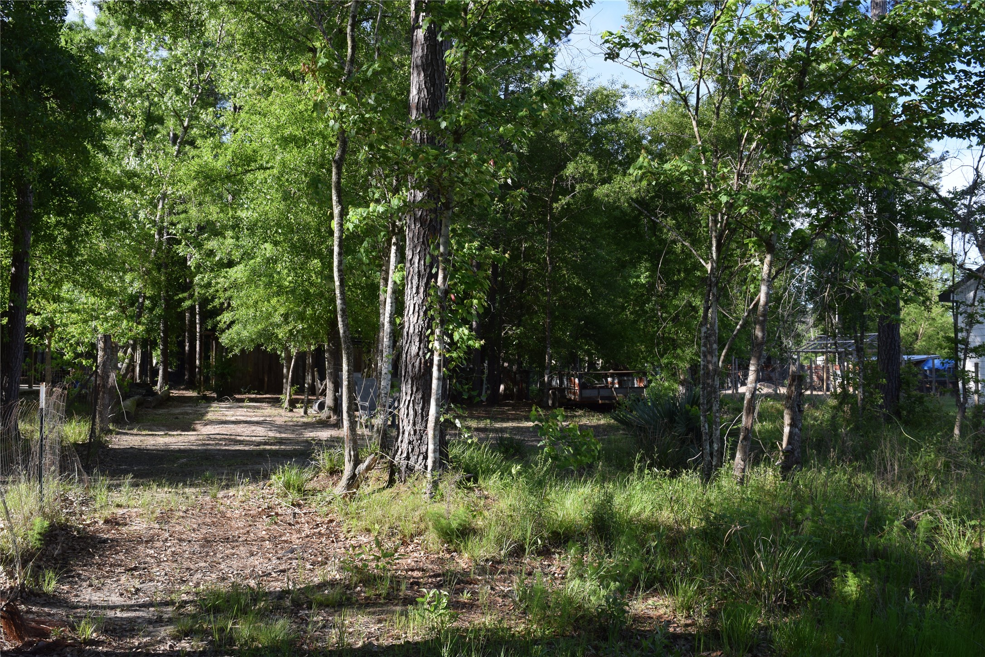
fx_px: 944
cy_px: 328
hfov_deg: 55.1
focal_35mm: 34
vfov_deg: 38.4
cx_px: 492
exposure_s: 1/250
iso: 360
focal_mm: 23
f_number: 8
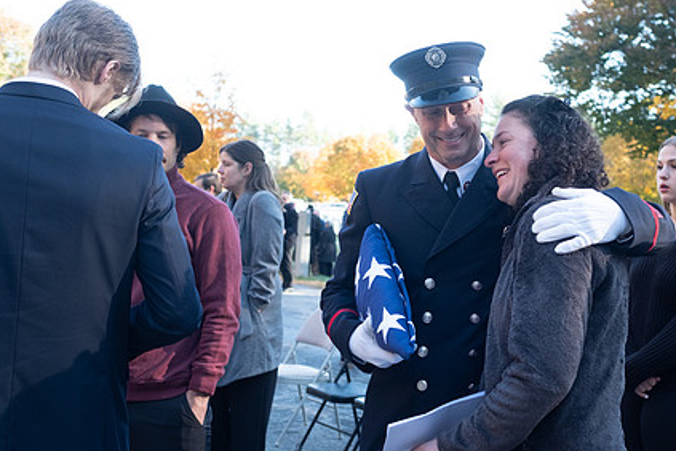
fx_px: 901
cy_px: 247
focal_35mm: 48
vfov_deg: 28.1
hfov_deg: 40.6
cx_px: 446
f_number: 3.2
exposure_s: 1/640
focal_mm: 23
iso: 800
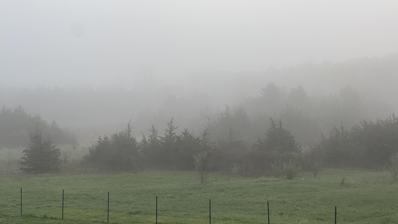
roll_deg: +1.2
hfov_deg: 25.3
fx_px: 886
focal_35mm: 84
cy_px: 123
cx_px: 199
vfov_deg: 14.4
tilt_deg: -1.5
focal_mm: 9
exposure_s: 1/99
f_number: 2.8
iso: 40
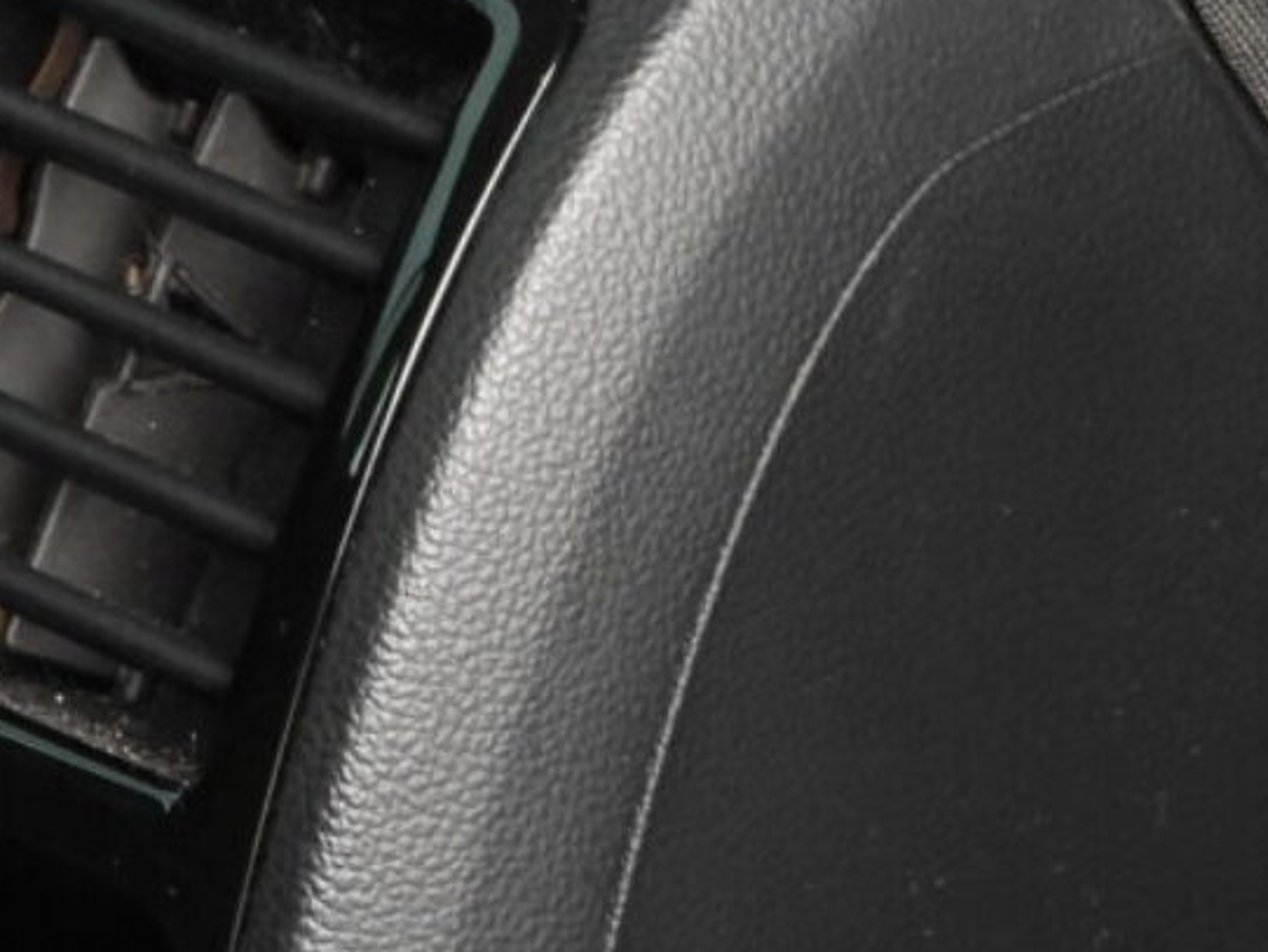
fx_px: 15718
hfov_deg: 4.6
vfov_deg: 3.5
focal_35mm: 429
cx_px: -145
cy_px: 361
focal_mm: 26.1
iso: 360
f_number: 4
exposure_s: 1/60
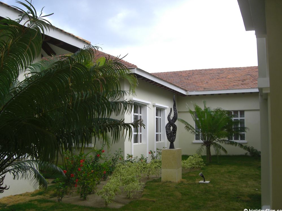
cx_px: 140
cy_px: 107
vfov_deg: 36.8
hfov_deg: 47.9
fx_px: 318
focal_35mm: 39
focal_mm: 6.2
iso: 64
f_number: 2.7
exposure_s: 1/400
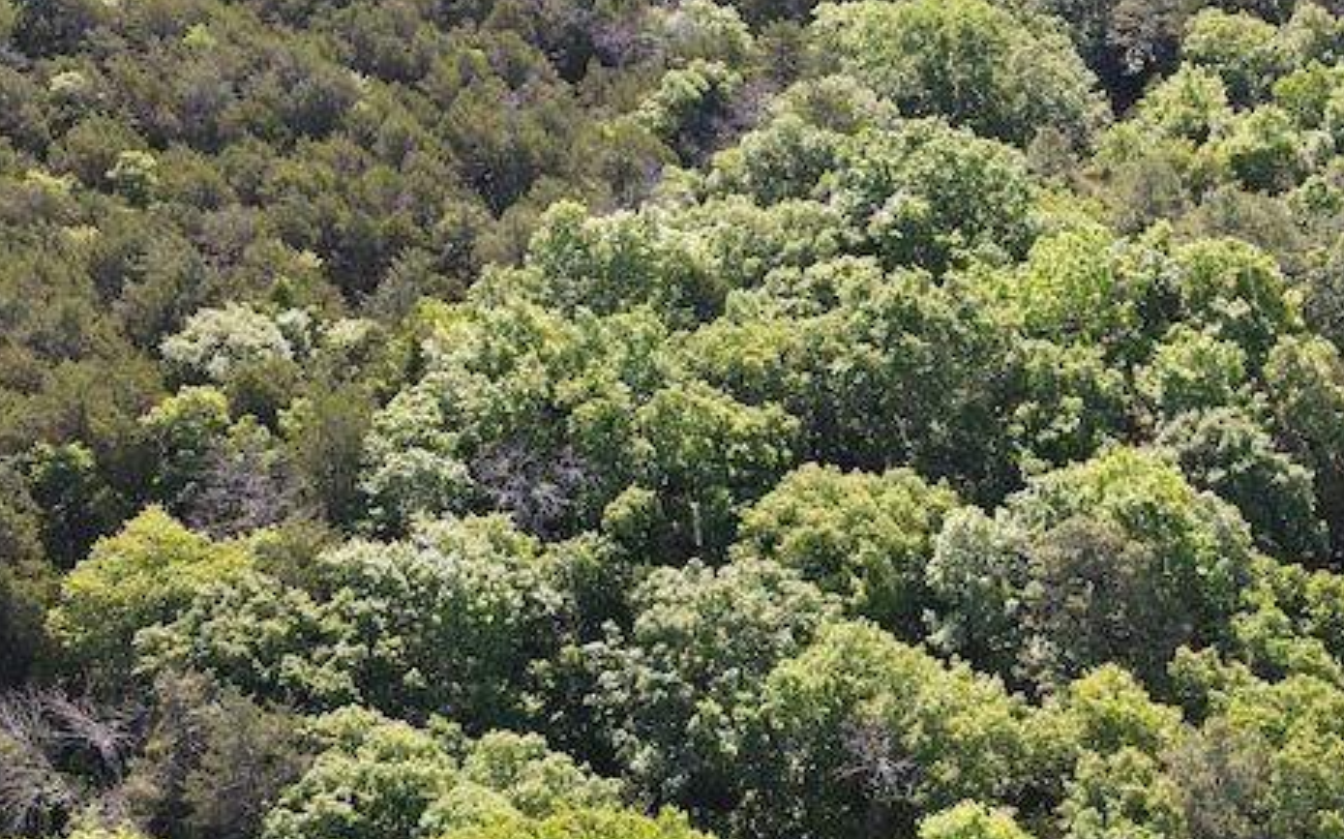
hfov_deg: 36.4
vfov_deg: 23.4
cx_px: 926
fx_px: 2014
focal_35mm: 55
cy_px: 261
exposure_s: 1/15
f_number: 2.8
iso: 170
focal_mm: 4.5
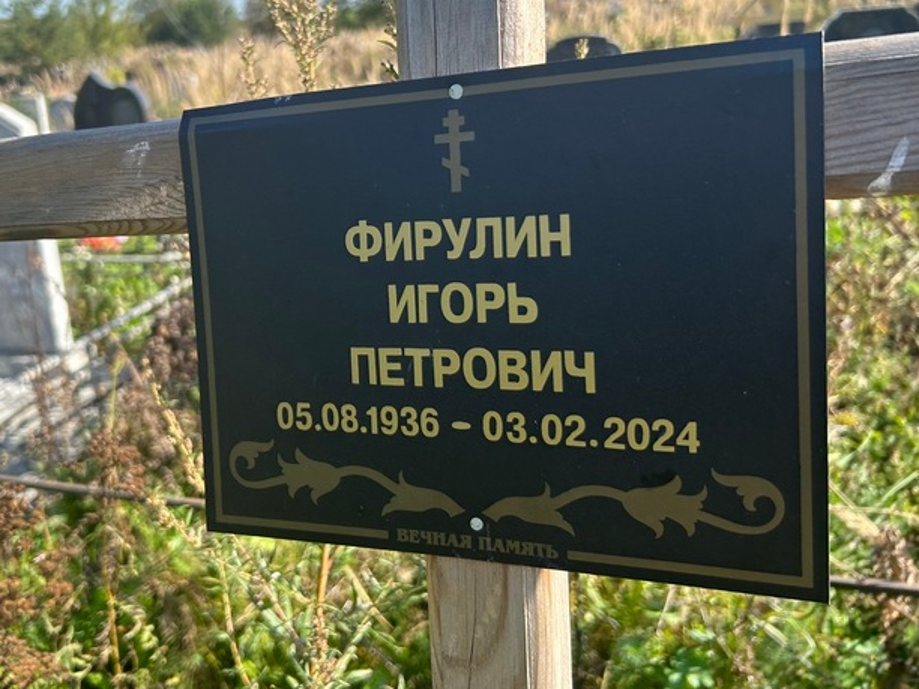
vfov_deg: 41.6
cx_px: 321
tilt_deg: -15.6
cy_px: 272
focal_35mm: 34
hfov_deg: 53.1
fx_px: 903
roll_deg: +3.7
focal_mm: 5.7
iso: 50
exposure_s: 1/1135
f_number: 1.5
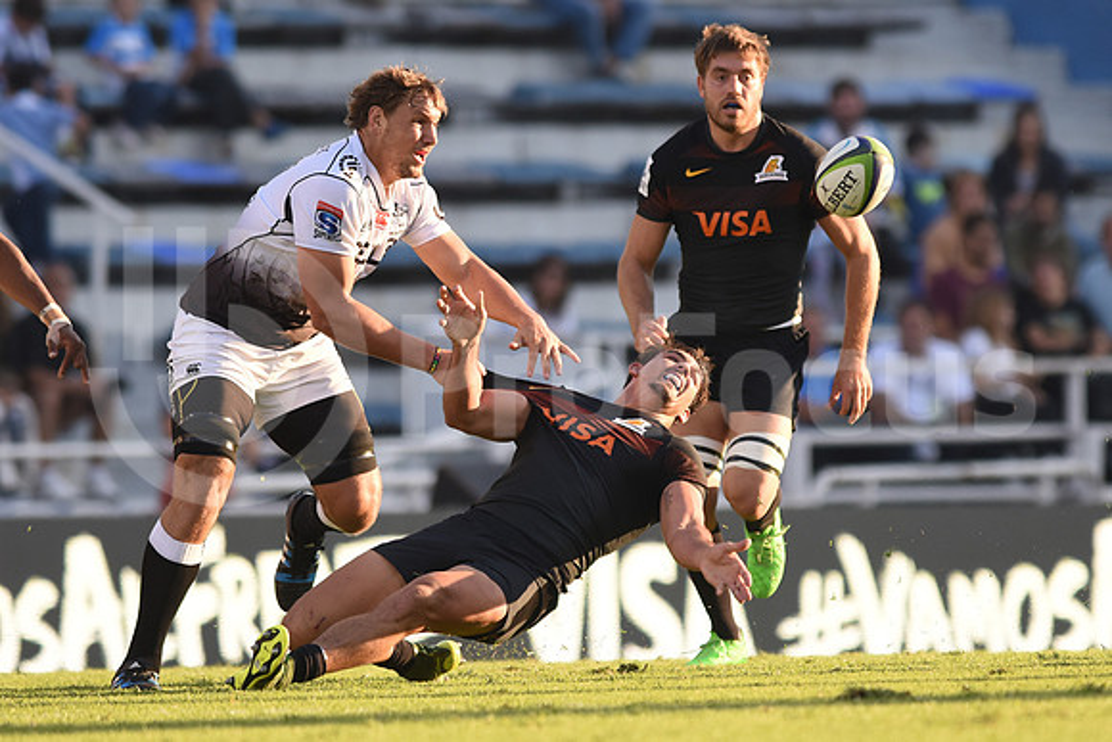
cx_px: 556
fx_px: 12976
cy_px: 371
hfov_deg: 4.9
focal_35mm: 420
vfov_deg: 3.3
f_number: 4
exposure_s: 1/1250
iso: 640
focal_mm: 420
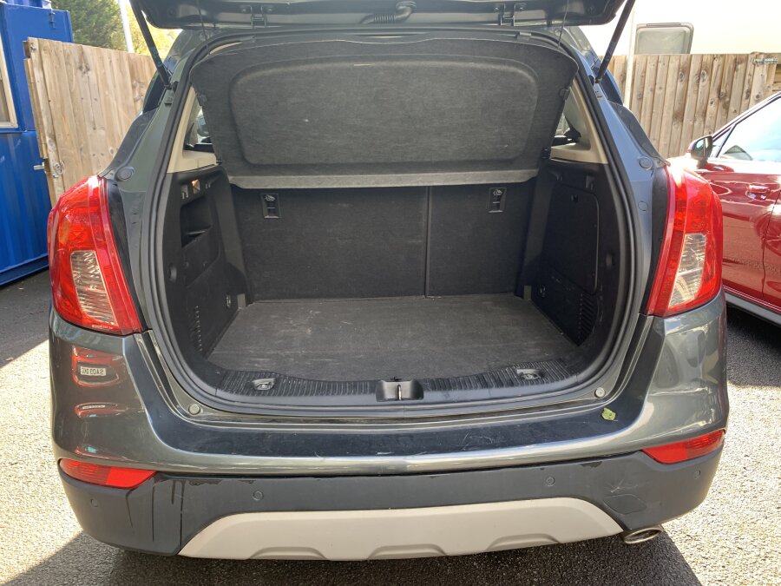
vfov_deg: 53.1
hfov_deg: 67.3
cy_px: 293
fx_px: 587
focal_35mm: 26
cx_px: 390
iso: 80
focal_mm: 4.25
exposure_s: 1/121
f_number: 1.8
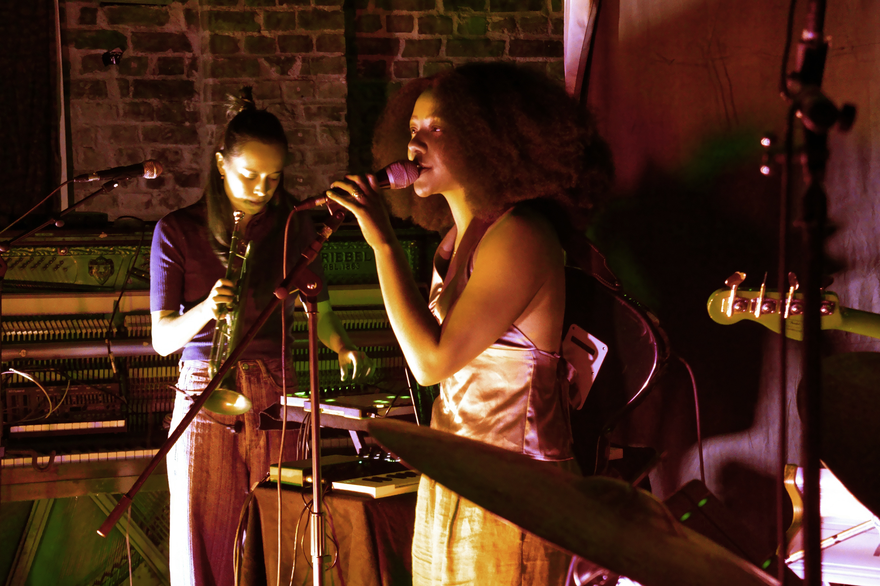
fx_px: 2322
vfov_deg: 14.4
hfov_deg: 21.5
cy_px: 293
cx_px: 440
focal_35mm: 95
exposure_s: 1/50
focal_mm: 34.6
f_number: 4
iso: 5000
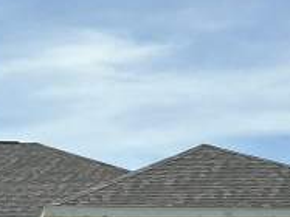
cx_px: 28
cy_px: 349
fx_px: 1038
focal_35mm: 124
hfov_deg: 15.7
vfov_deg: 11.3
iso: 25
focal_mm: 3
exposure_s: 1/2320
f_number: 1.8
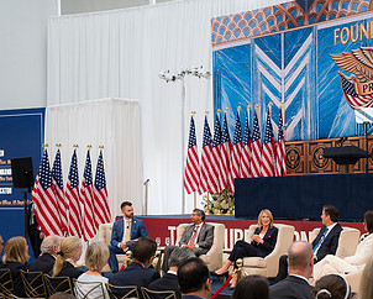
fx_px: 696
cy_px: 198
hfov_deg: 29.7
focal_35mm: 63
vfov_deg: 24.1
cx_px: 259
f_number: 4
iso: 360
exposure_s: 1/160
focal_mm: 35
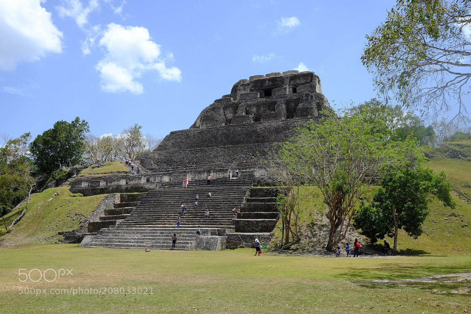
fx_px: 458
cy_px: 157
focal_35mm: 35
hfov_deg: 54.4
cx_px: 236
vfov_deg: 37.8
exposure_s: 1/340
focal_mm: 23
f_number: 8
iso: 200
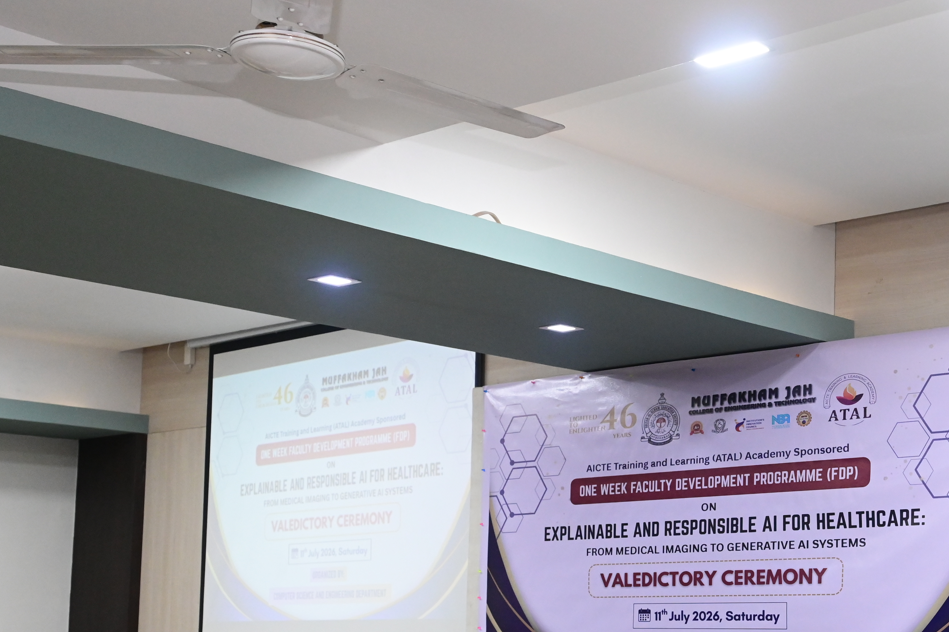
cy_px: 480
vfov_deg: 23.9
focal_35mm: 56
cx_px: 835
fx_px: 1475
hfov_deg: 33.9
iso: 4000
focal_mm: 31
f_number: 6.3
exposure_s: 1/125
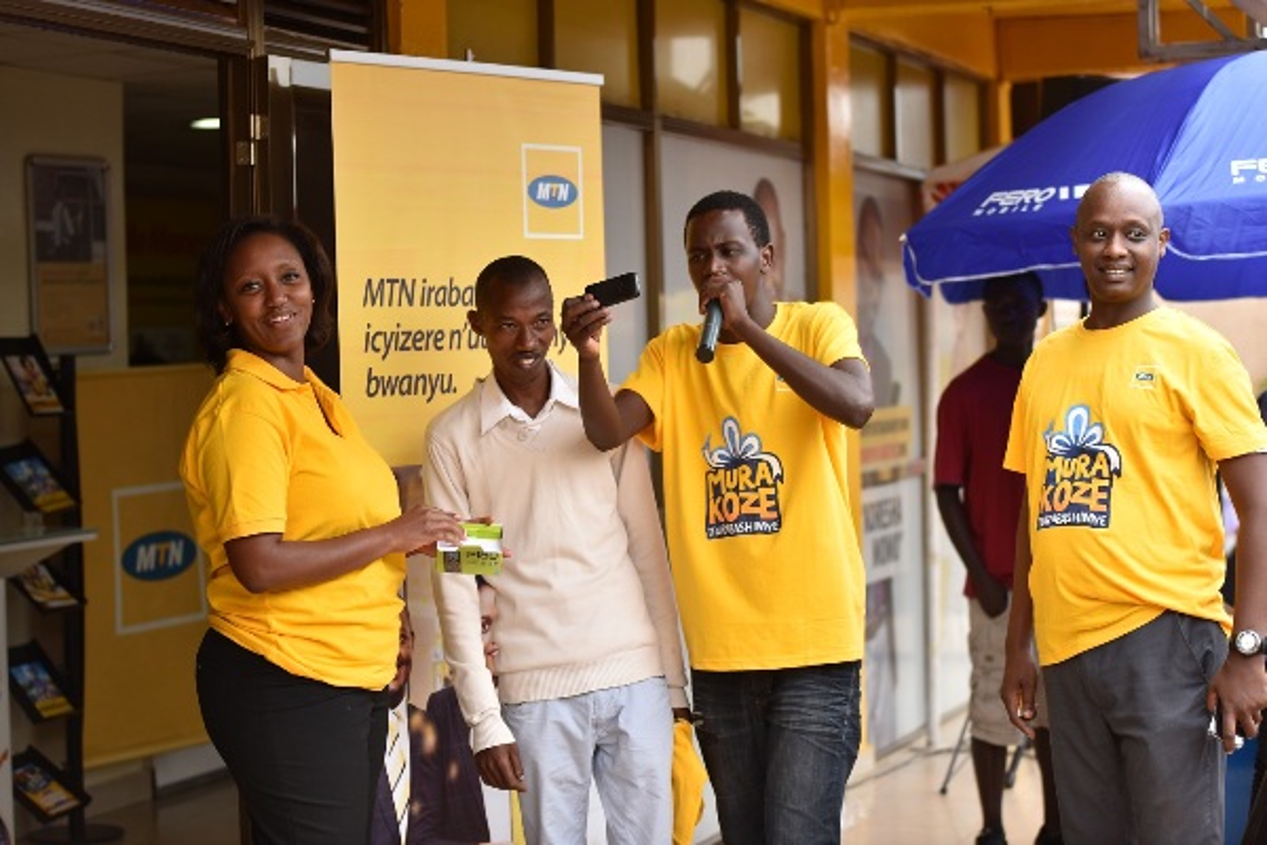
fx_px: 2745
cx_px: 634
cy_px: 422
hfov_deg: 26.0
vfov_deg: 17.5
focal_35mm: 78
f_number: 2.8
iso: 200
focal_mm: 78
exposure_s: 1/160
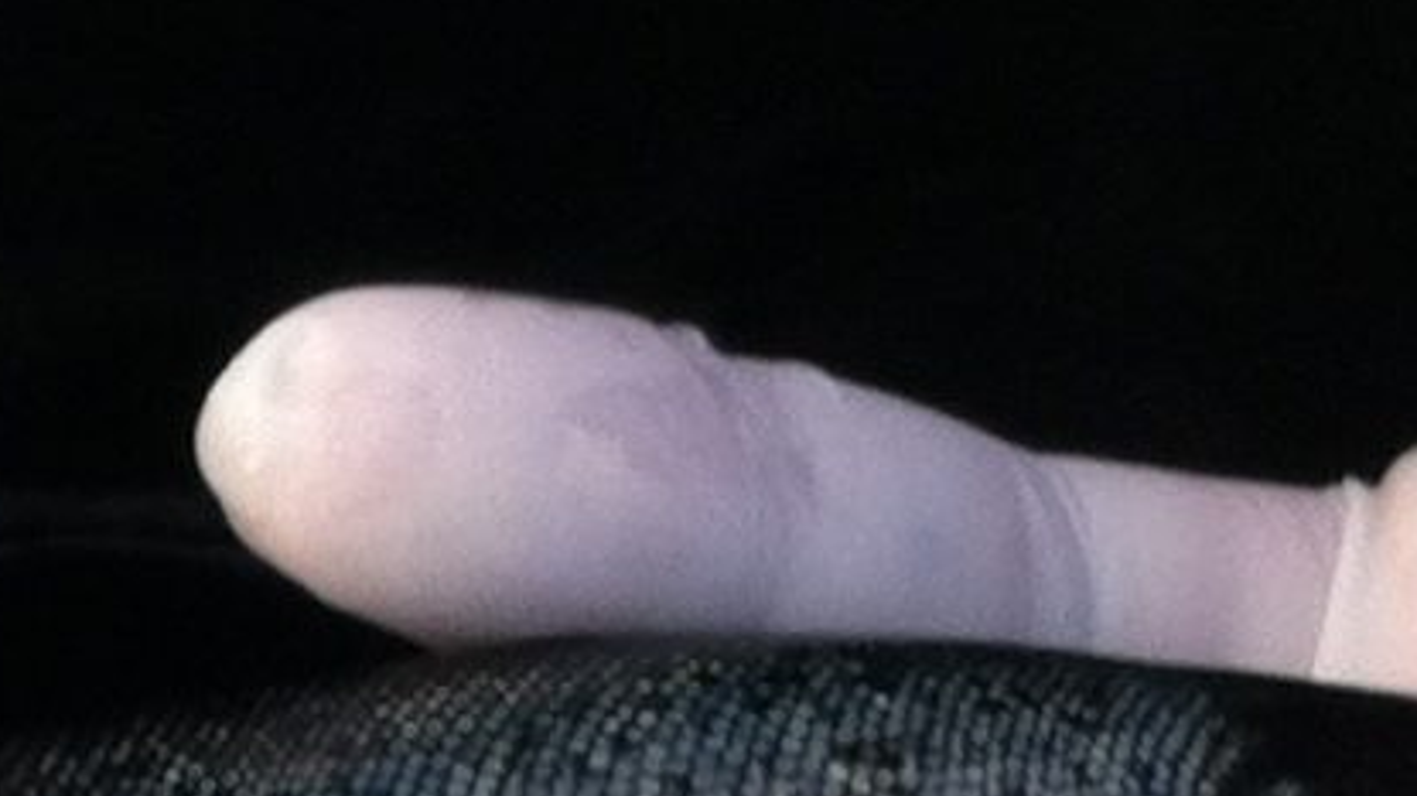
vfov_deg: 5.1
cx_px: -324
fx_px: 8826
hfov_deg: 9.1
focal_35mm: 235
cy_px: 1220
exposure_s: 1/243
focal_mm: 3.85
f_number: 2.8
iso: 80
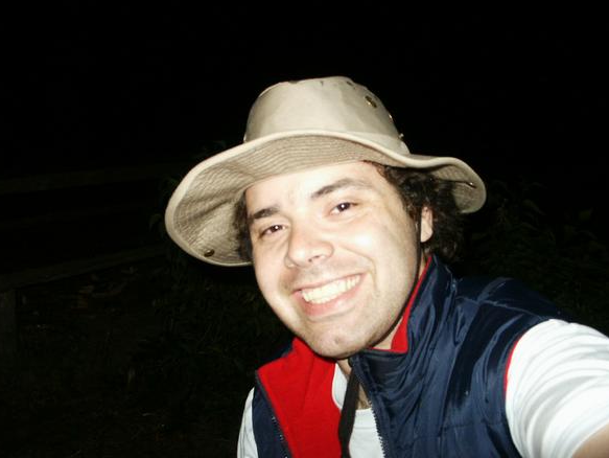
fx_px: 634
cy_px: 225
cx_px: 301
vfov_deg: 39.7
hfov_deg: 51.3
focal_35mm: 36
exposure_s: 1/45
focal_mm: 7.2
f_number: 3
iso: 200
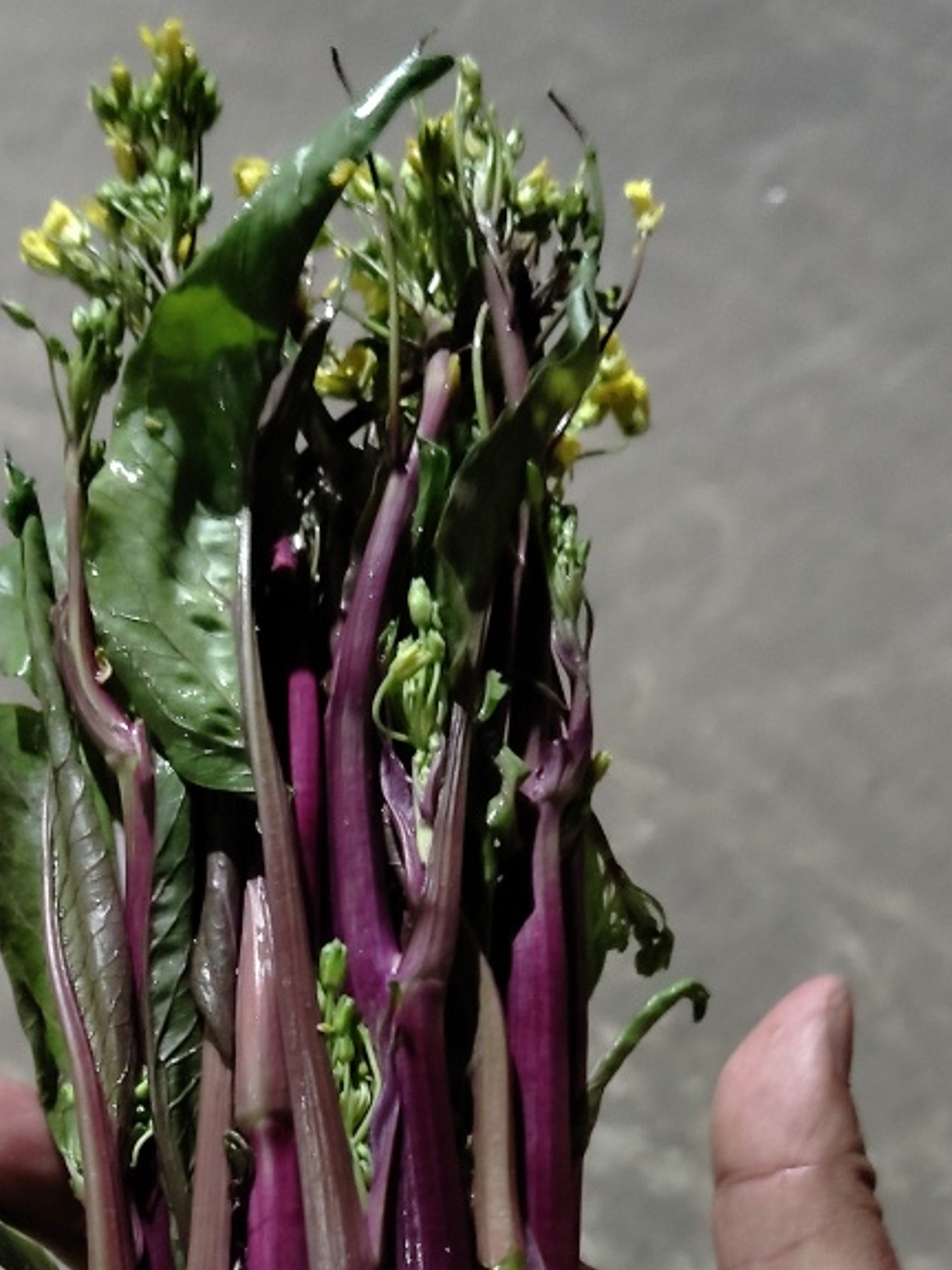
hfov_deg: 29.0
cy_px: 1031
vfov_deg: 36.8
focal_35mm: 50
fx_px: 1833
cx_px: 368
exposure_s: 1/20
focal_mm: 4.05
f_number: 1.8
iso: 6848
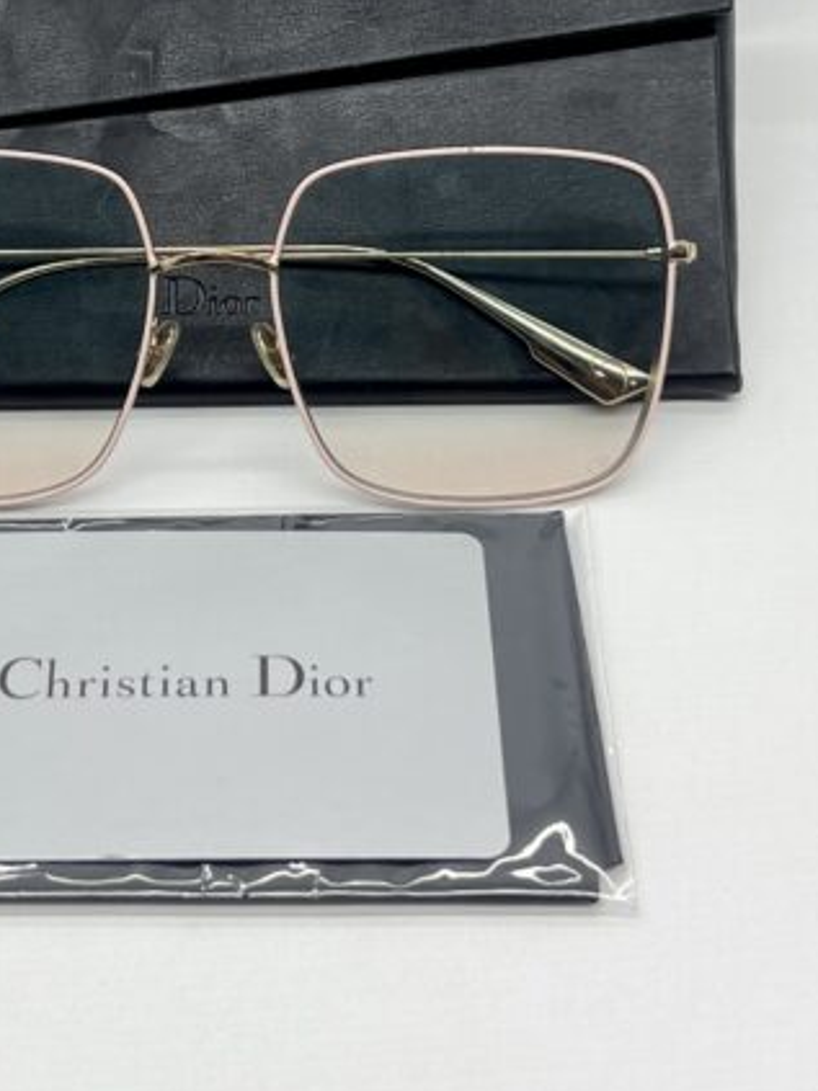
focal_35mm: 63
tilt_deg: -44.7
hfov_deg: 23.1
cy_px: 260
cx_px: 217
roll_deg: +1.9
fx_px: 1986
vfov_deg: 30.2
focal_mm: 5.7
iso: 32
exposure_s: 1/131
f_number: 1.5
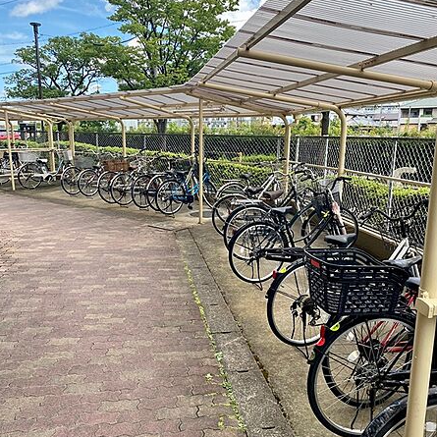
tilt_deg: -11.8
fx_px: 443
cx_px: 217
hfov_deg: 52.5
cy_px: 243
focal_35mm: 31
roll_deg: -0.7
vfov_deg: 52.4
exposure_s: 1/557
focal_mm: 4.25
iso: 32
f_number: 1.8
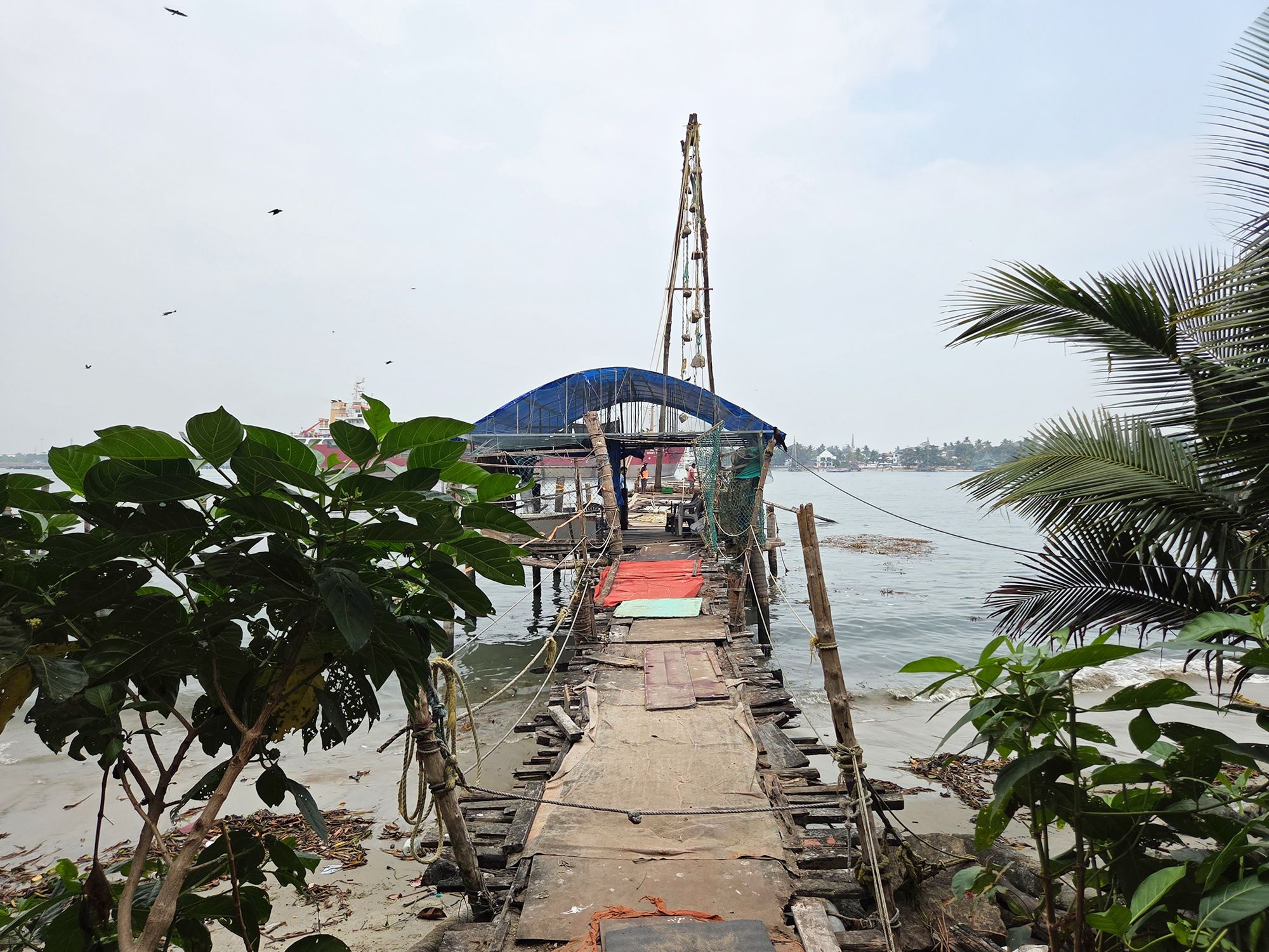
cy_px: 476
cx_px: 634
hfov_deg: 73.9
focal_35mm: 23
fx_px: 843
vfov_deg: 58.9
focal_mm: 5.4
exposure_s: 1/4187
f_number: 1.8
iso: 80
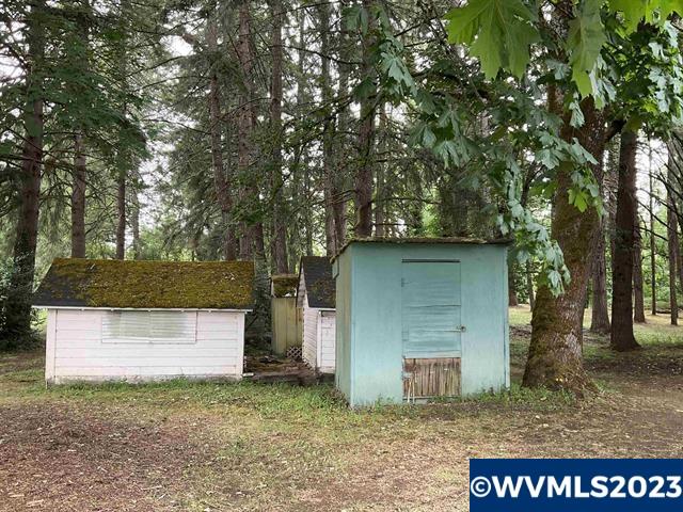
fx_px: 572
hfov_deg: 61.7
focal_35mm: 29
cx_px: 342
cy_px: 256
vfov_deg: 48.2
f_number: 1.8
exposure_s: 1/90
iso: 64
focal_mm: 3
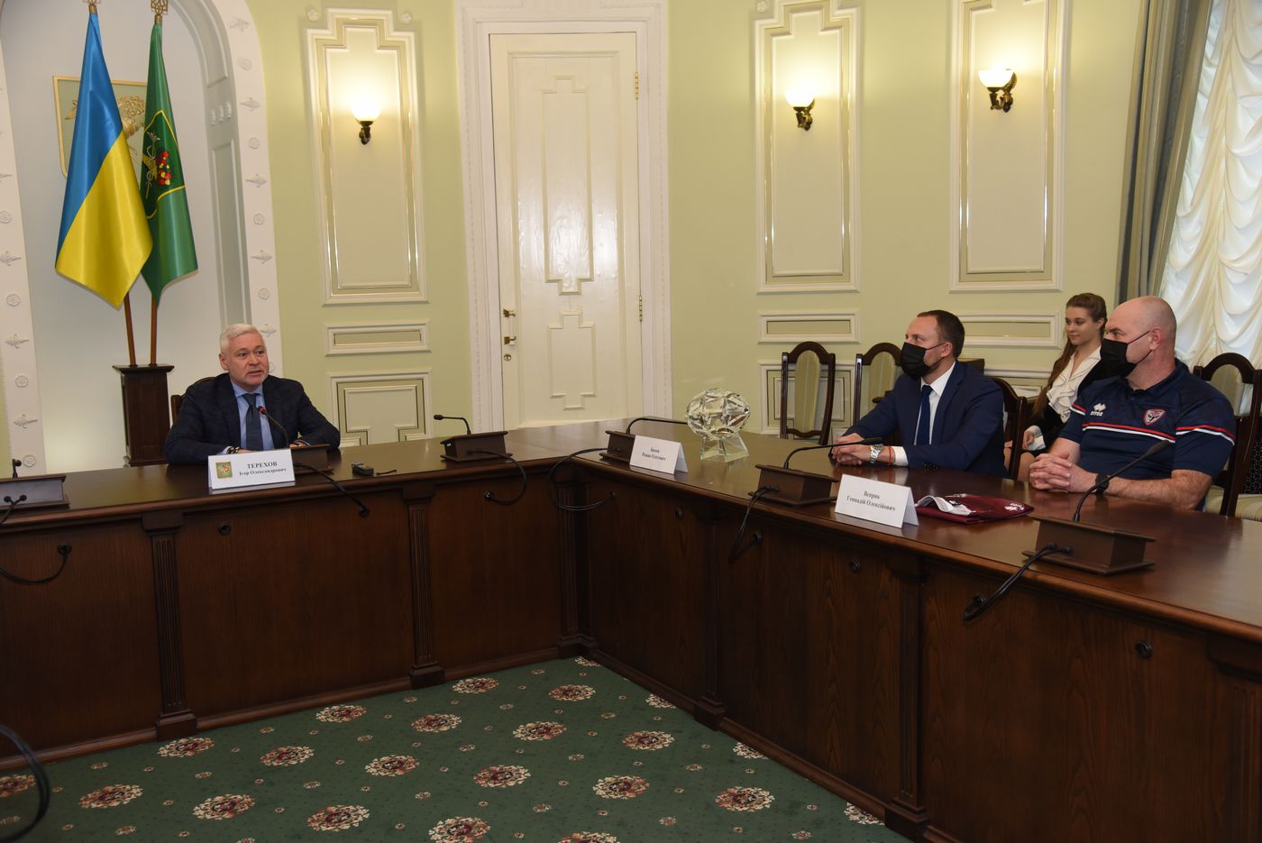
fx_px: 1228
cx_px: 631
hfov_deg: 54.4
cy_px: 422
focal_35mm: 35
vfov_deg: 37.9
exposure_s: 1/200
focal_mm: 35
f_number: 4
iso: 1000
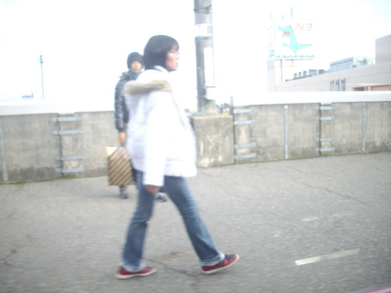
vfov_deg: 38.7
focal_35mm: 37
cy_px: 146
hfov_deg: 50.1
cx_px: 196
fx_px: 418
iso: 80
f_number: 2.8
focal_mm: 6.2
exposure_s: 1/125
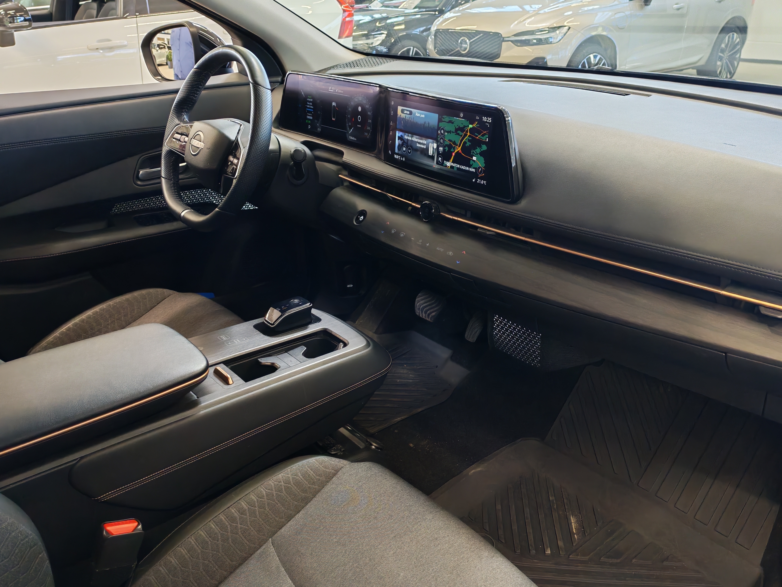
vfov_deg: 45.4
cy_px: 294
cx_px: 391
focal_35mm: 31
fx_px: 700
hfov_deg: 58.4
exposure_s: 1/100
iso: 981
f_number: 1.9
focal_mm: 6.12
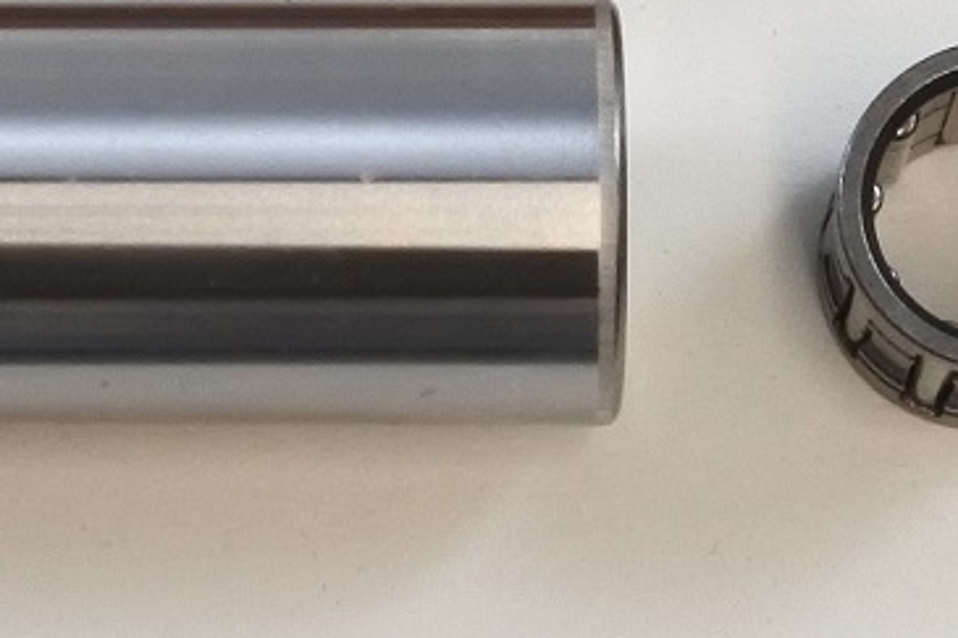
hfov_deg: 8.4
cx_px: 104
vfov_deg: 5.6
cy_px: -259
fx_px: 6516
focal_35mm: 245
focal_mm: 18.4
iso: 450
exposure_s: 1/125
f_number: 4.5
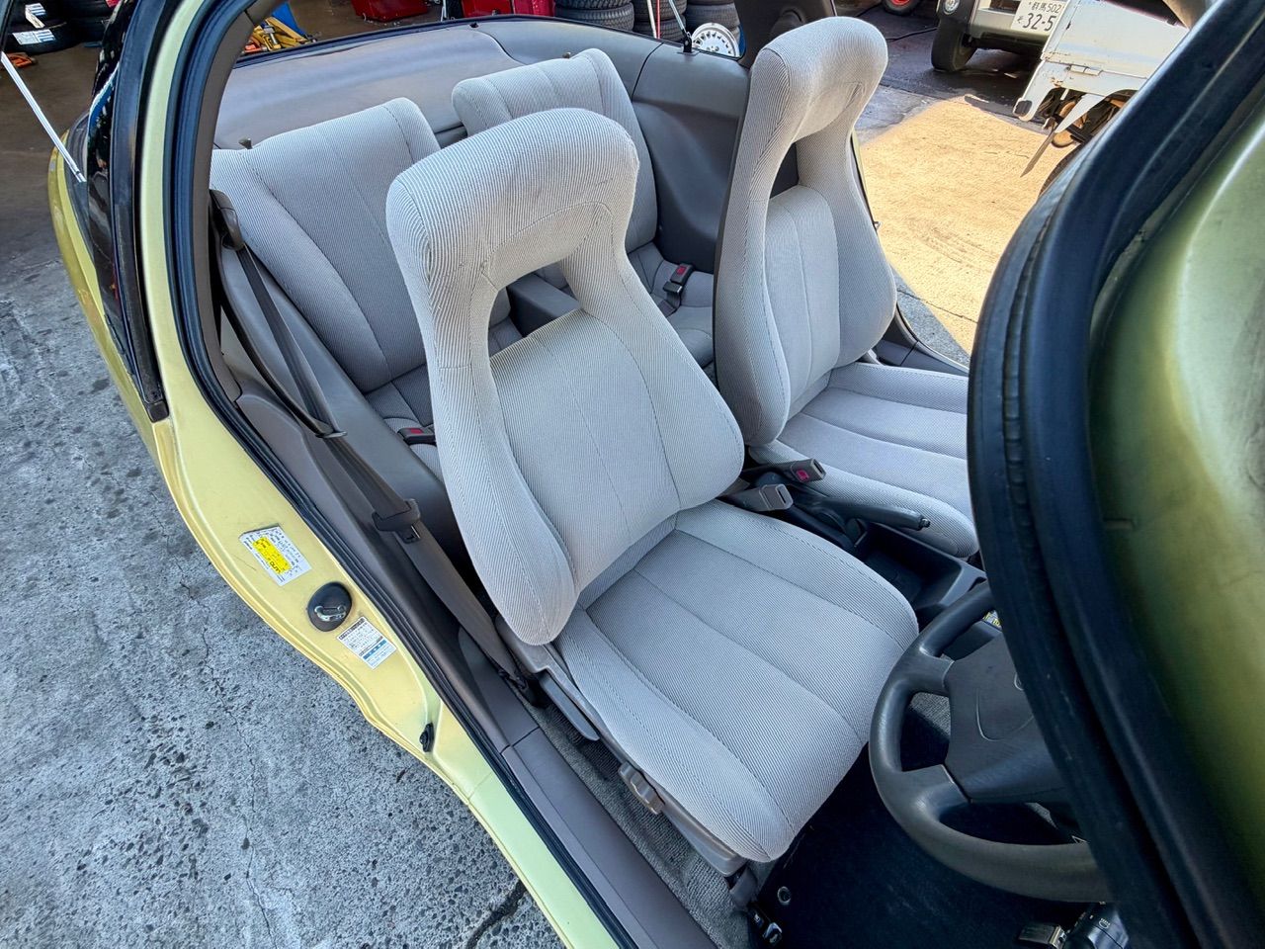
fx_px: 512
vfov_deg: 85.7
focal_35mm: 14
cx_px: 632
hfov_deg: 102.1
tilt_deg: -50.5
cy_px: 474
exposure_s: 1/121
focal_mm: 2.22
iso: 80
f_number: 2.2
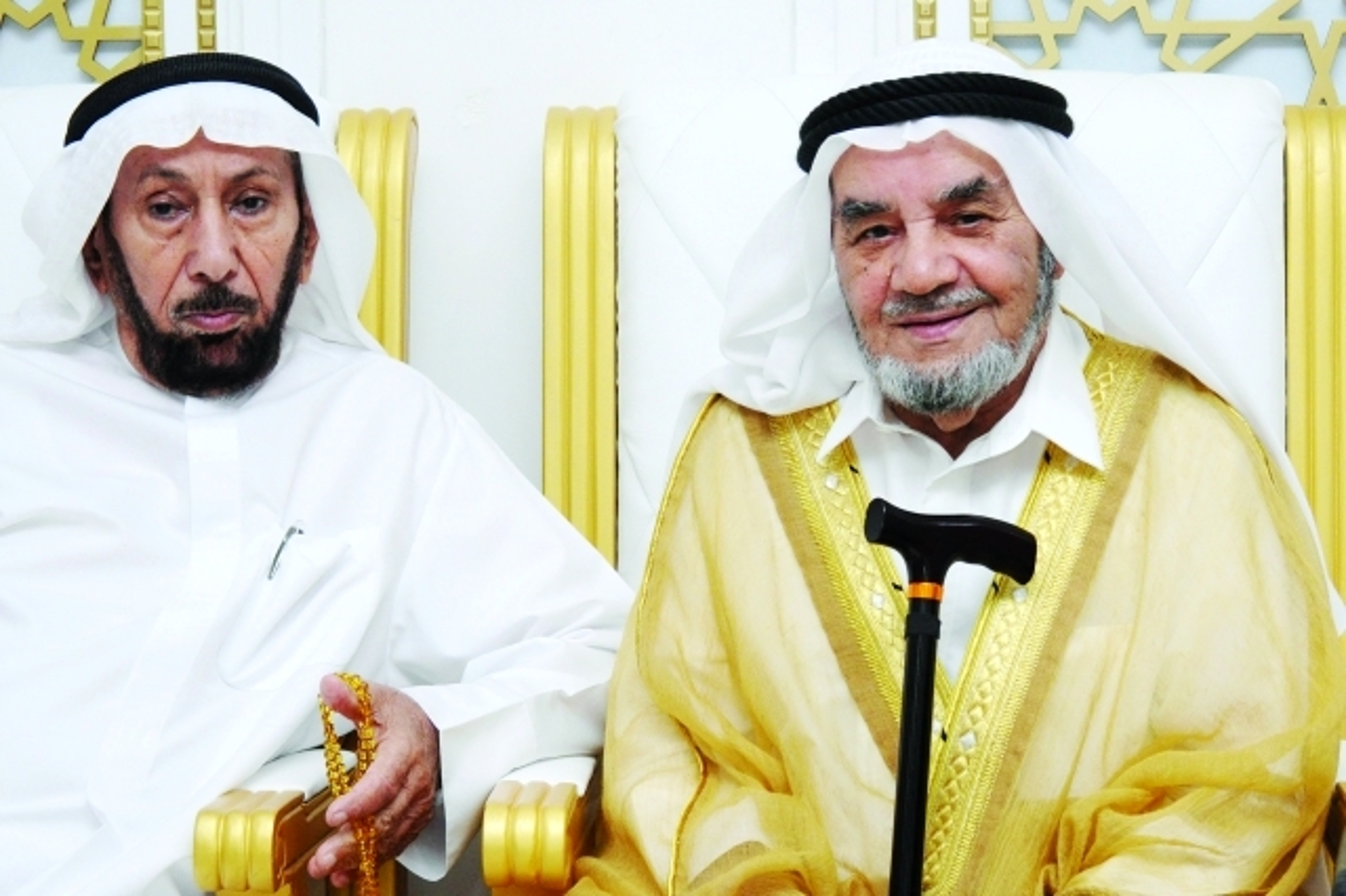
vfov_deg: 16.5
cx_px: 673
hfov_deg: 24.6
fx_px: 3083
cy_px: 448
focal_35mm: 82
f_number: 5.6
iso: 800
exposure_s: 1/100
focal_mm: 55
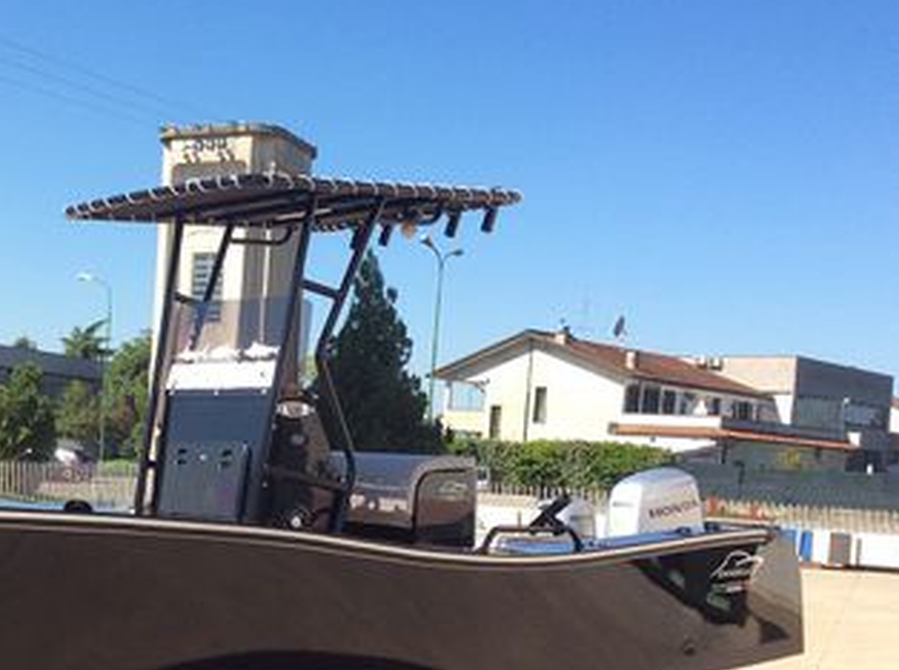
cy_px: 471
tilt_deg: +0.7
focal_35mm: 51
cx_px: 186
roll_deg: -2.5
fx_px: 1321
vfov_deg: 28.2
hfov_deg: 36.4
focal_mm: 3.3
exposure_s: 1/986
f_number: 2.4
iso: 32
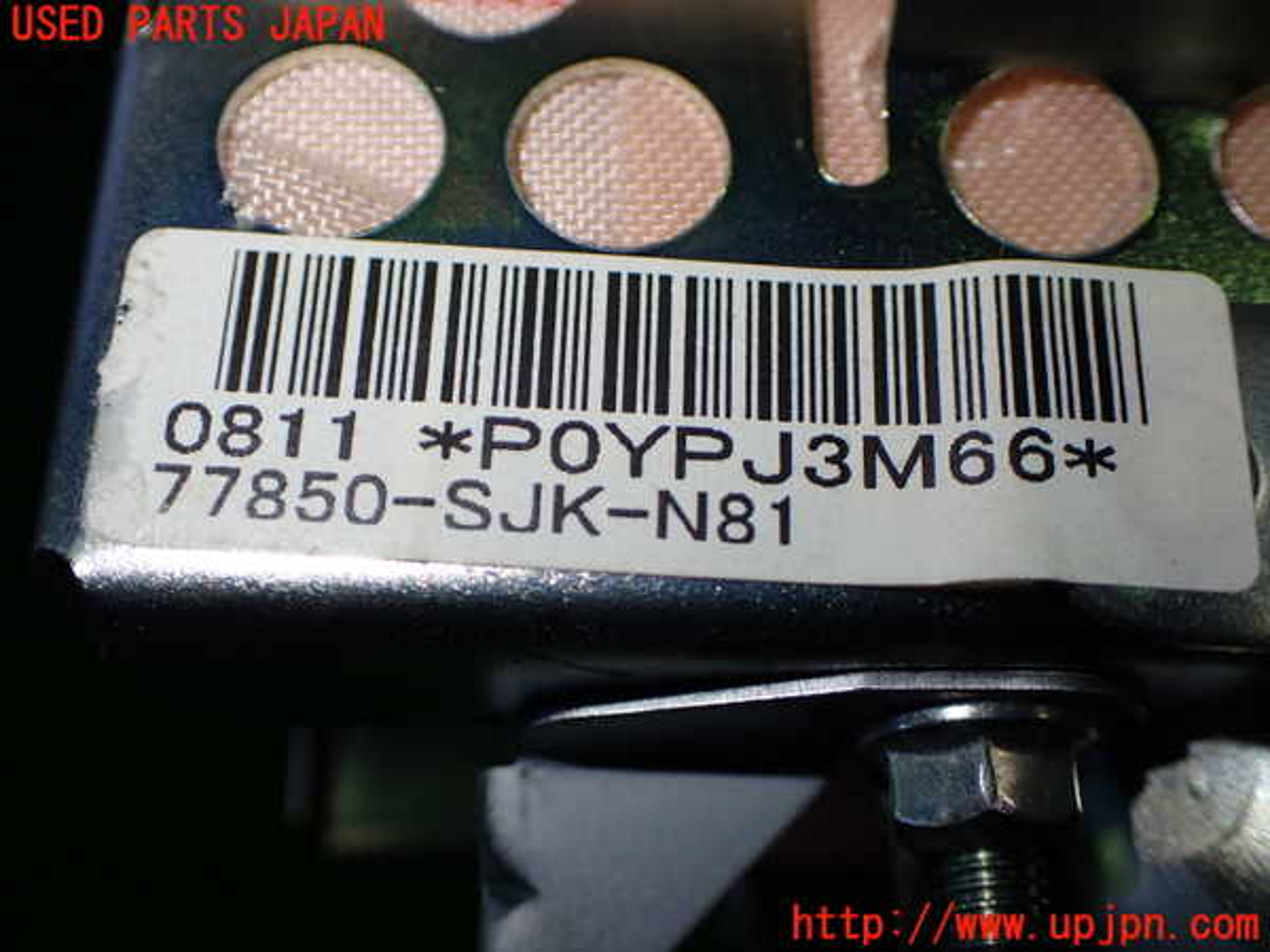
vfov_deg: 37.7
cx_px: 635
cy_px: 476
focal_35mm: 38
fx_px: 1394
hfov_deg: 49.0
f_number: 2.7
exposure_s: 1/160
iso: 125
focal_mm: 6.83
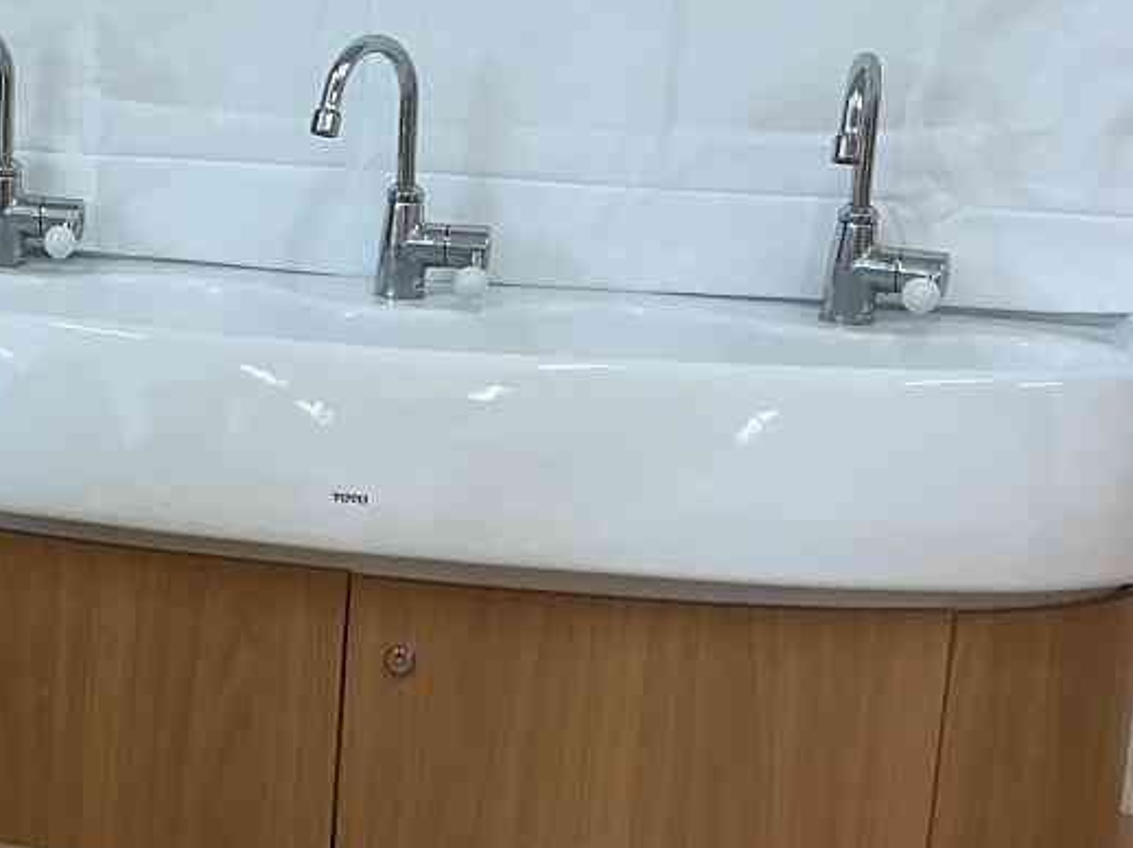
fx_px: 2748
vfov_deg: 17.6
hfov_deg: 21.7
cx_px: -201
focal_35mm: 84
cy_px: 421
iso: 50
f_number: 1.8
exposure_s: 1/120
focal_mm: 3
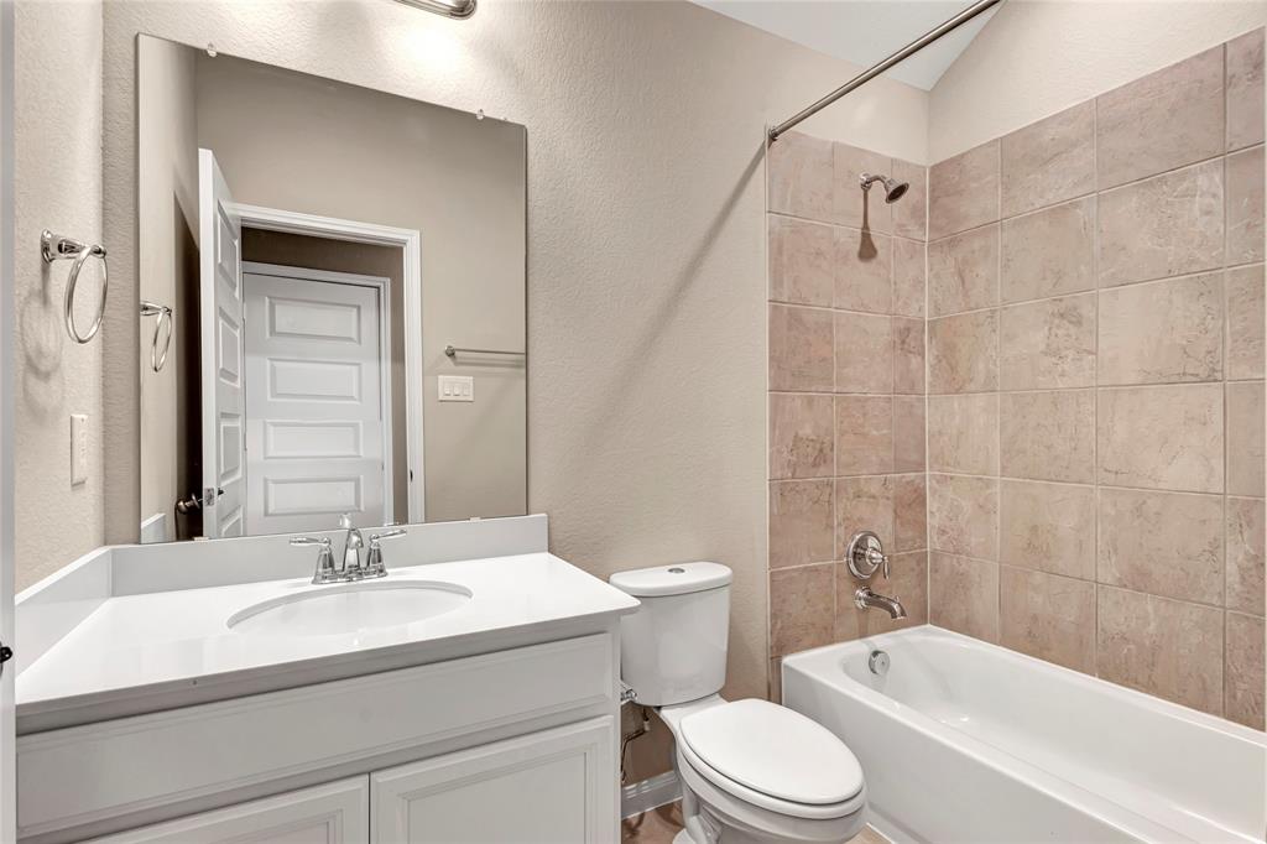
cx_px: 634
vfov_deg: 69.6
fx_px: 607
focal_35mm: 17
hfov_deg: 92.5
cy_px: 422
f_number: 8
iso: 200
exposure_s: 1/13
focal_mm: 11.5
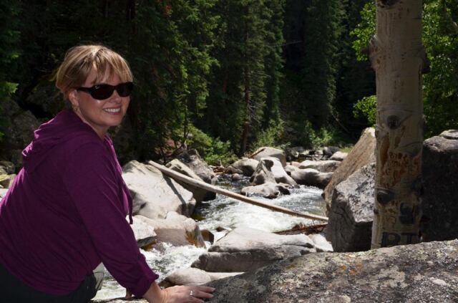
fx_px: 666
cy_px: 152
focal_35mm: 52
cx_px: 229
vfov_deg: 25.6
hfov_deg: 37.9
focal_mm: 35
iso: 100
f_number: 11
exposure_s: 1/200
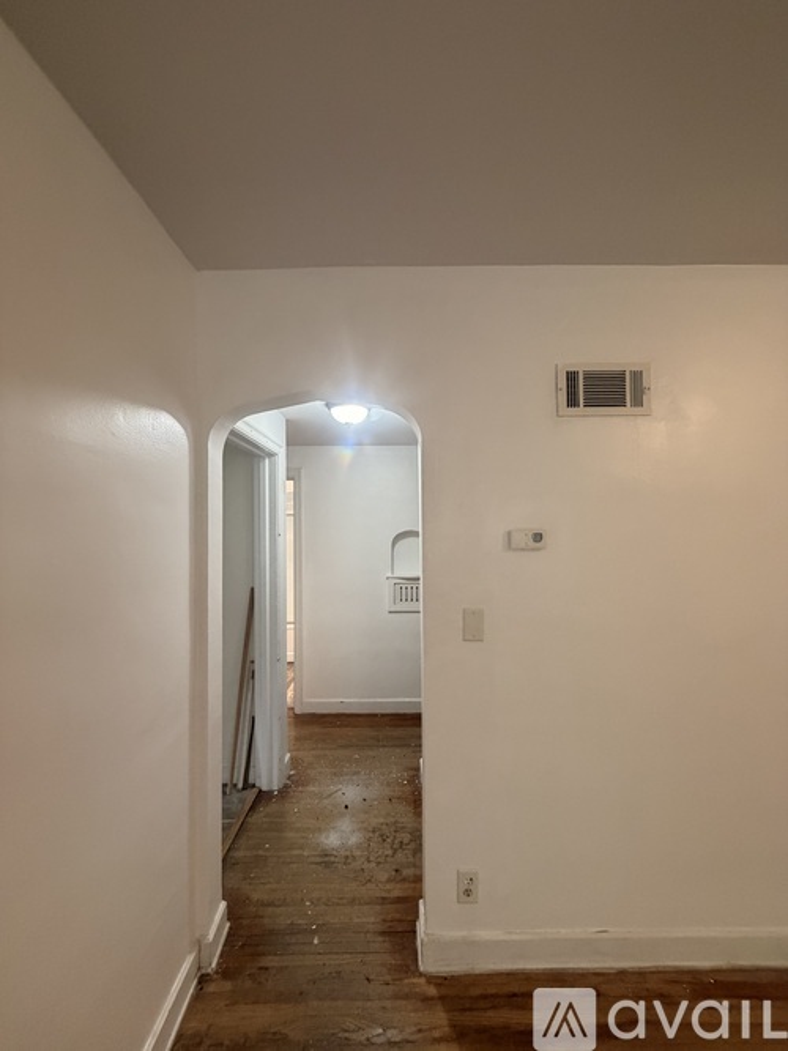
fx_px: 425
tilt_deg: +1.1
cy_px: 526
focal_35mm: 14
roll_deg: +1.2
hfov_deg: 85.7
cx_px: 394
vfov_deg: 102.1
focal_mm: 2.22
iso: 500
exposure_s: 1/60
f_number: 2.2
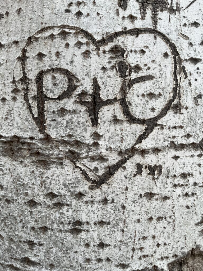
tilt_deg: -8.6
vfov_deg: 67.3
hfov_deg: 53.1
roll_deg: -0.3
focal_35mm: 26
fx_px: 203
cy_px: 136
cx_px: 102
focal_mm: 5.1
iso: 100
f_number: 1.6
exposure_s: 1/122
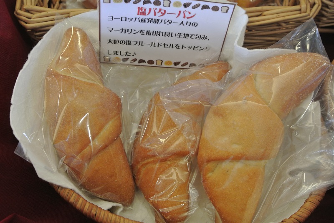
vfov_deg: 34.3
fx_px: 362
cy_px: 112
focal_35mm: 39
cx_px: 167
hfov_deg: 49.5
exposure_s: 1/60
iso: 450
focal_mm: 14.5
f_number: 4
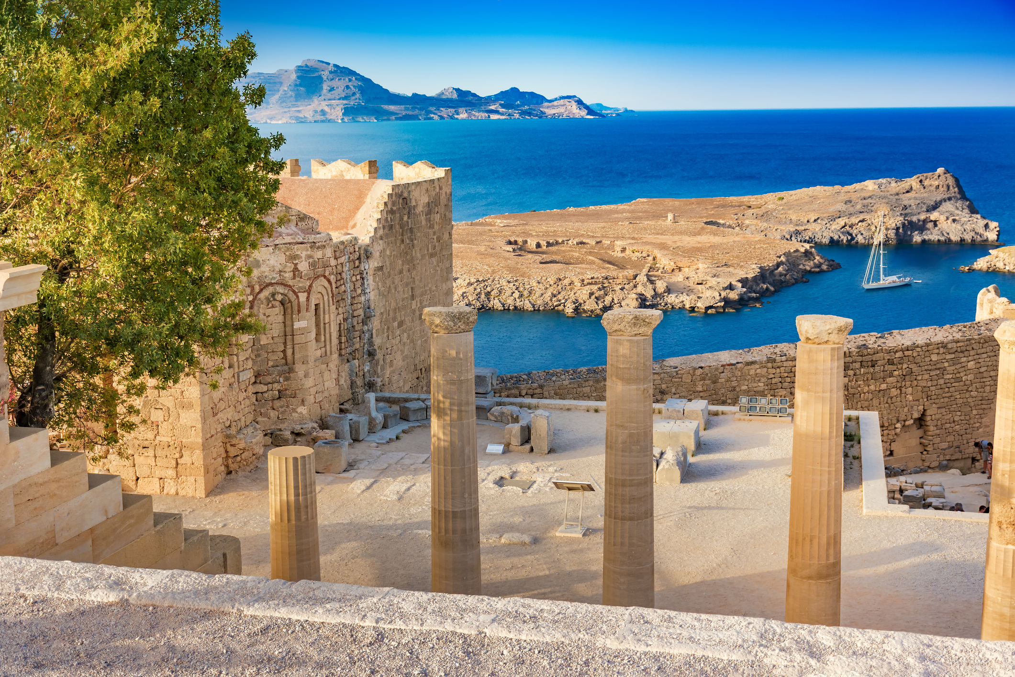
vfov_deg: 28.1
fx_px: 1353
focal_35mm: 48
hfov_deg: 41.1
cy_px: 338
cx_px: 508
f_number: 4
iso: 160
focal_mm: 32
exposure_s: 1/800
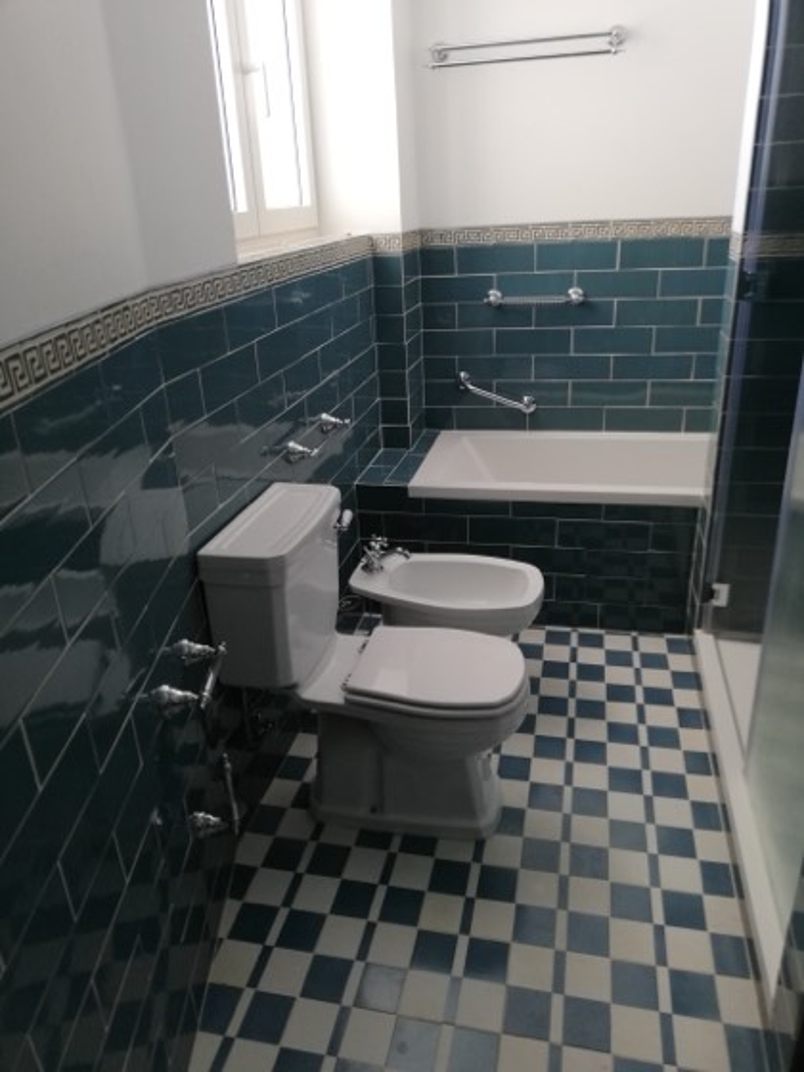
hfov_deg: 53.1
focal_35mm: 26
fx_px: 805
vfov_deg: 67.3
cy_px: 536
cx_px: 402
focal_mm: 3.81
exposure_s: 1/33.3
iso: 125
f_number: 2.2
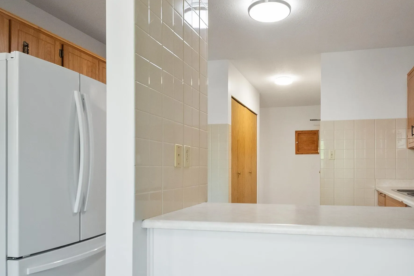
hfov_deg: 68.5
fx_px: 299
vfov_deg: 49.2
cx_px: 254
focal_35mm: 26
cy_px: 169
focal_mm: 10
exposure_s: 1/10
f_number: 9
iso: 250
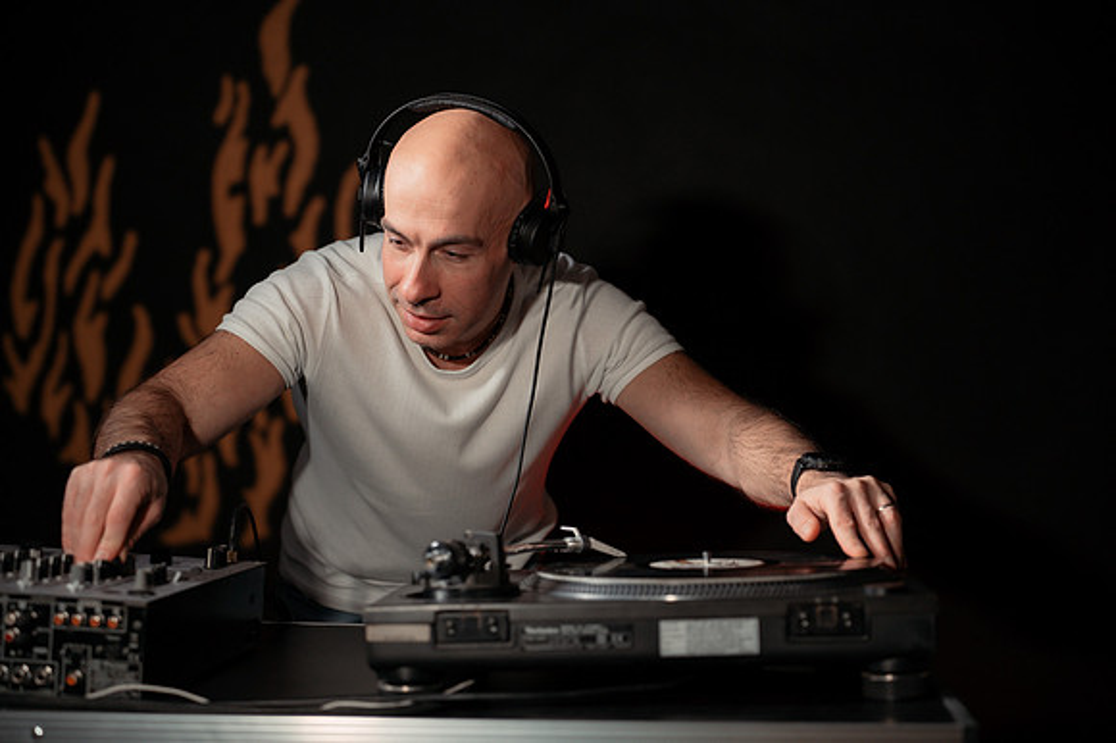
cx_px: 558
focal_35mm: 61
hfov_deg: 32.9
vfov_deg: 22.2
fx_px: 1890
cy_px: 372
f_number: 2.8
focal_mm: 61
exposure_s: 1/125
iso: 400
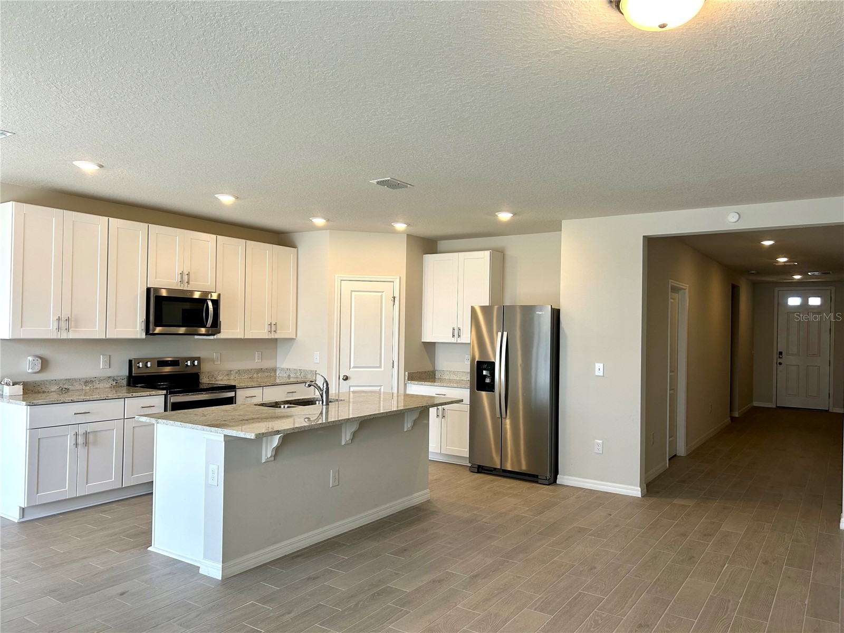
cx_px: 422
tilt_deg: -0.2
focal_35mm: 26
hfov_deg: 67.3
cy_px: 316
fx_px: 634
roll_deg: -0.9
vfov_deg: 53.1
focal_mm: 5.7
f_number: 1.5
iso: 50
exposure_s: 1/120
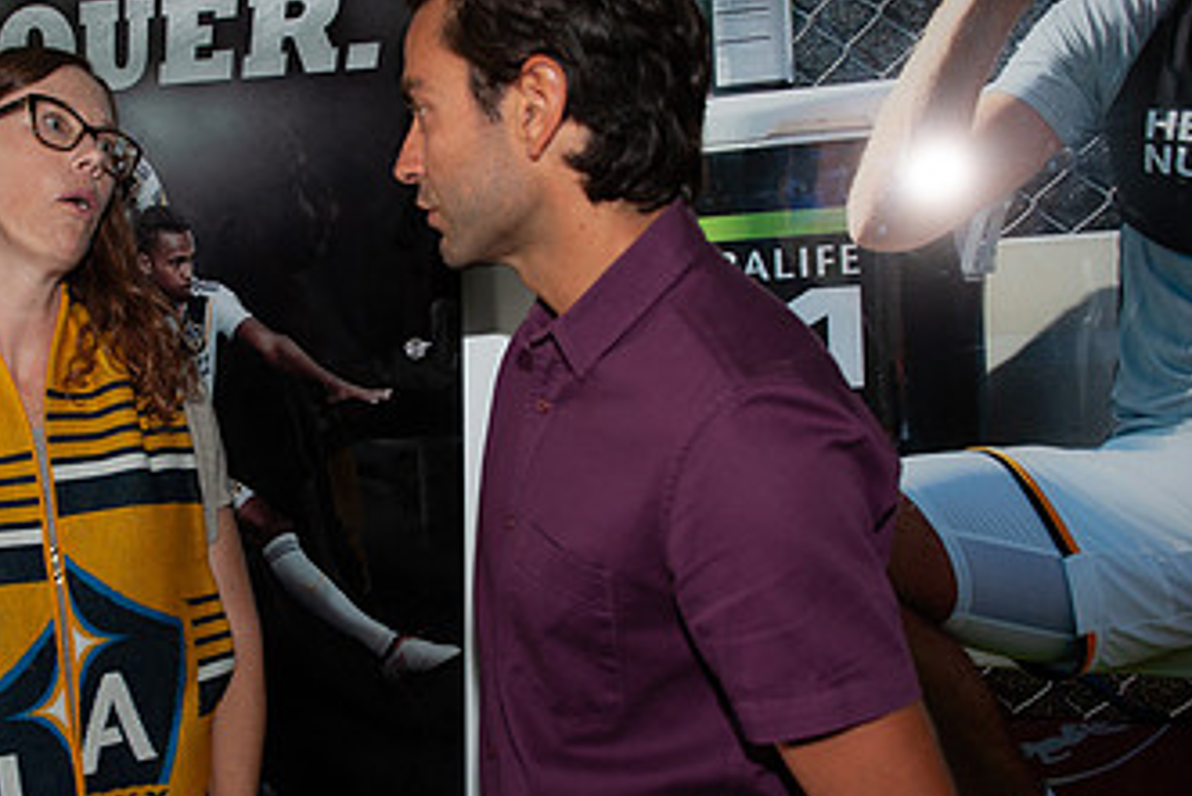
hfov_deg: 45.3
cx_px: 349
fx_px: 1391
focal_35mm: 42
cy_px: 421
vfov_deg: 31.9
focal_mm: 24
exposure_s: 1/60
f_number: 3.5
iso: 220
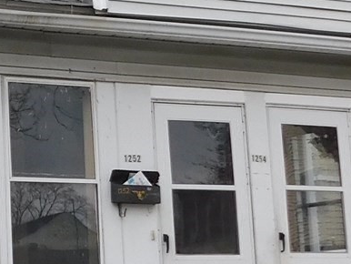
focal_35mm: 122
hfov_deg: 15.4
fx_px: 1238
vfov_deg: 12.1
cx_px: -105
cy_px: 24
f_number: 3
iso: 125
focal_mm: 4
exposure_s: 1/250
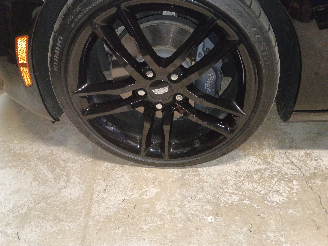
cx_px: 164
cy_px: 123
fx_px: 275
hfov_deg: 61.7
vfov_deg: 48.2
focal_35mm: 29
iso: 100
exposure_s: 1/30
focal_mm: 4.27
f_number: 1.8
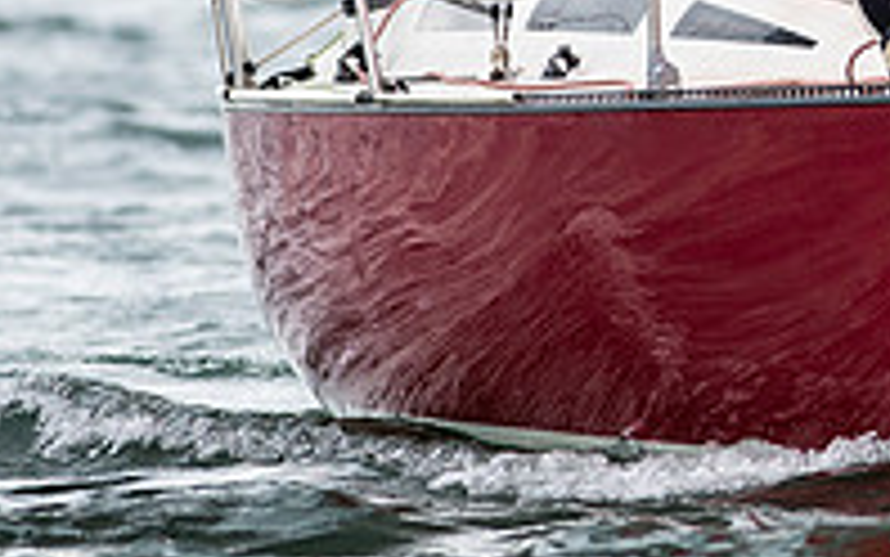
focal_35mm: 1344
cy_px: -186
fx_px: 32618
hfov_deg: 1.6
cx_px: 1173
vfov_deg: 1.0
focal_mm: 300
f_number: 5
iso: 200
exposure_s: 1/640
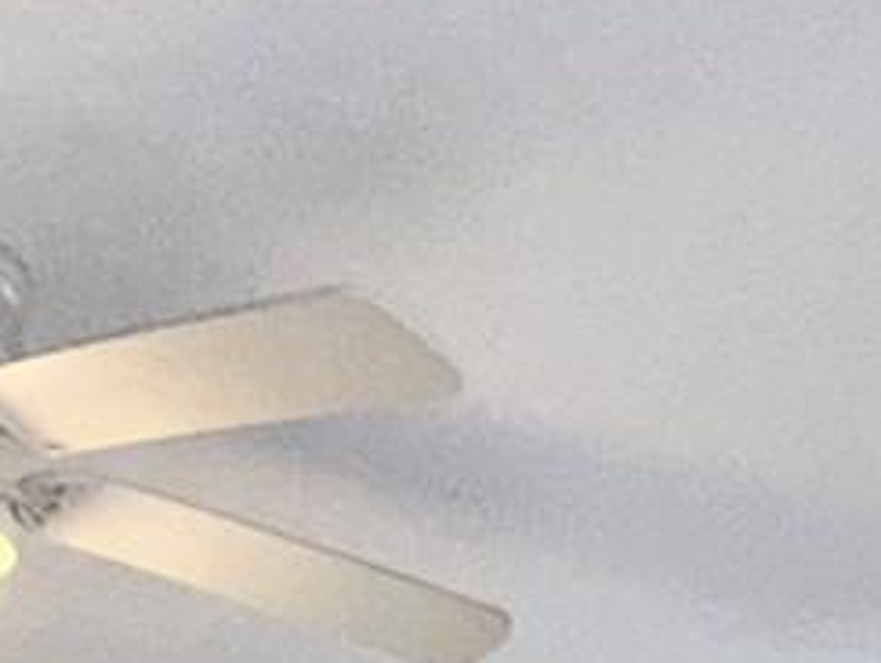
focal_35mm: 92
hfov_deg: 21.0
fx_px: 2345
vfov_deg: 11.5
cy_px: 1840
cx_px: 718
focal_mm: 2.22
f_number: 2.2
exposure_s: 1/95
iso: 80
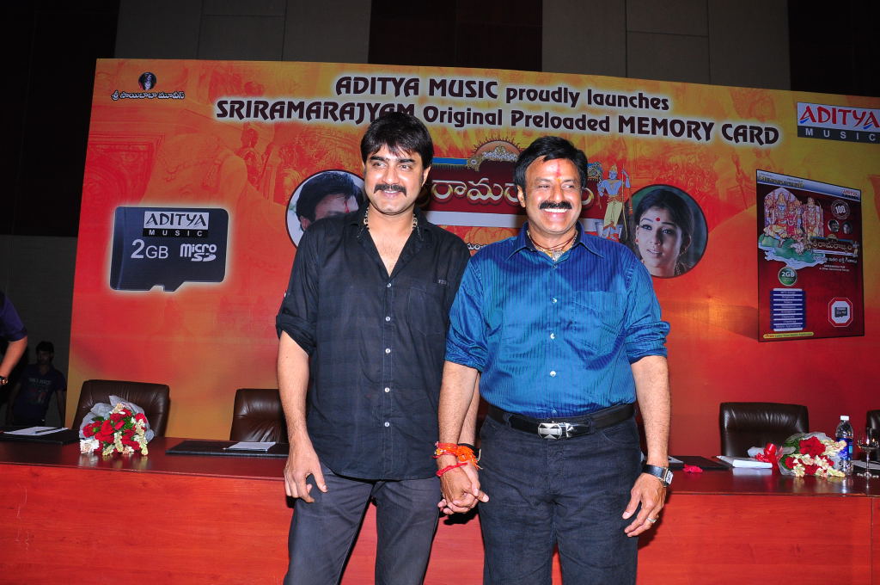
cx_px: 440
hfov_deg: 67.4
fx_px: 659
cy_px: 292
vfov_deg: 47.8
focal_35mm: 27
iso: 500
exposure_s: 1/200
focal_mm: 18
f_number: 10
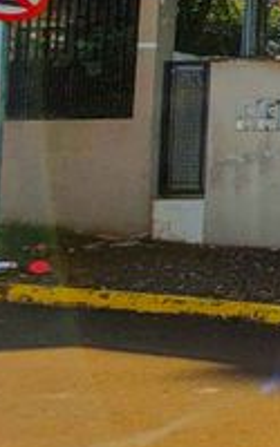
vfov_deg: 36.1
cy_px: 114
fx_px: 672
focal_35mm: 55
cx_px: 844
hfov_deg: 11.5
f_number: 2.2
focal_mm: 1.74
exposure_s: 1/1258
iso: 40
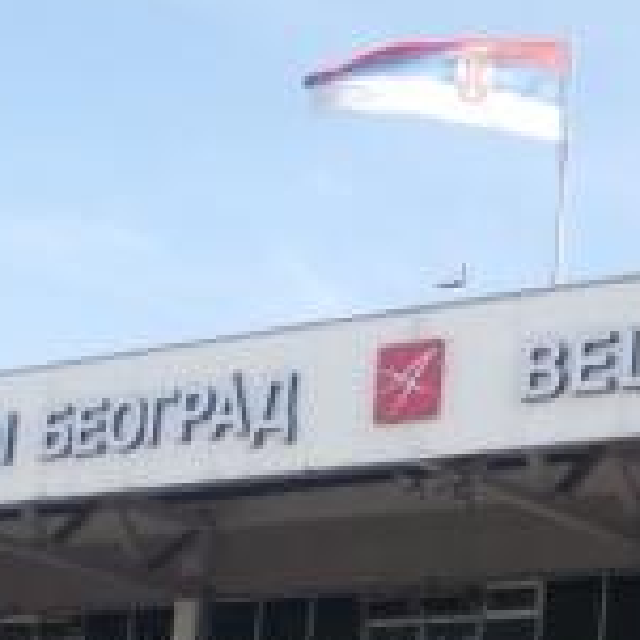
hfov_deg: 14.1
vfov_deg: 13.9
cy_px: 670
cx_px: 555
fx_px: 2573
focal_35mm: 123
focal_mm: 8.29
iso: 100
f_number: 4.2
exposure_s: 1/250
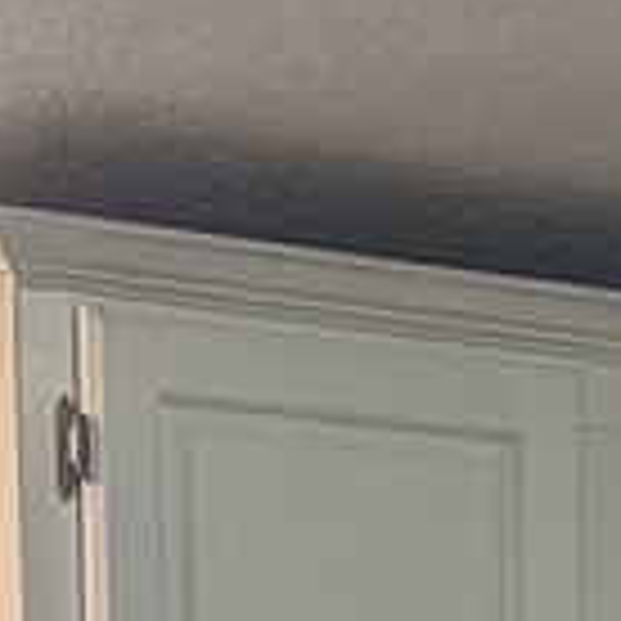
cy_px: 1836
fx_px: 4486
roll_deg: +0.3
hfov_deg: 7.9
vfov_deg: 7.1
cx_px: 464
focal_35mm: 221
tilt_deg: -7.6
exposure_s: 1/120
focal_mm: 6.76
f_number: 1.78
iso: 250
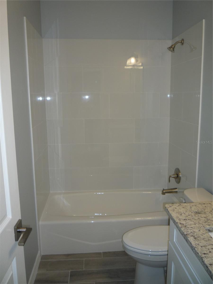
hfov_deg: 46.8
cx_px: 106
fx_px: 246
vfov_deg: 60.0
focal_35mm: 30
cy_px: 142
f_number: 3.3
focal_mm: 5.2
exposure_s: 1/30
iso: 100
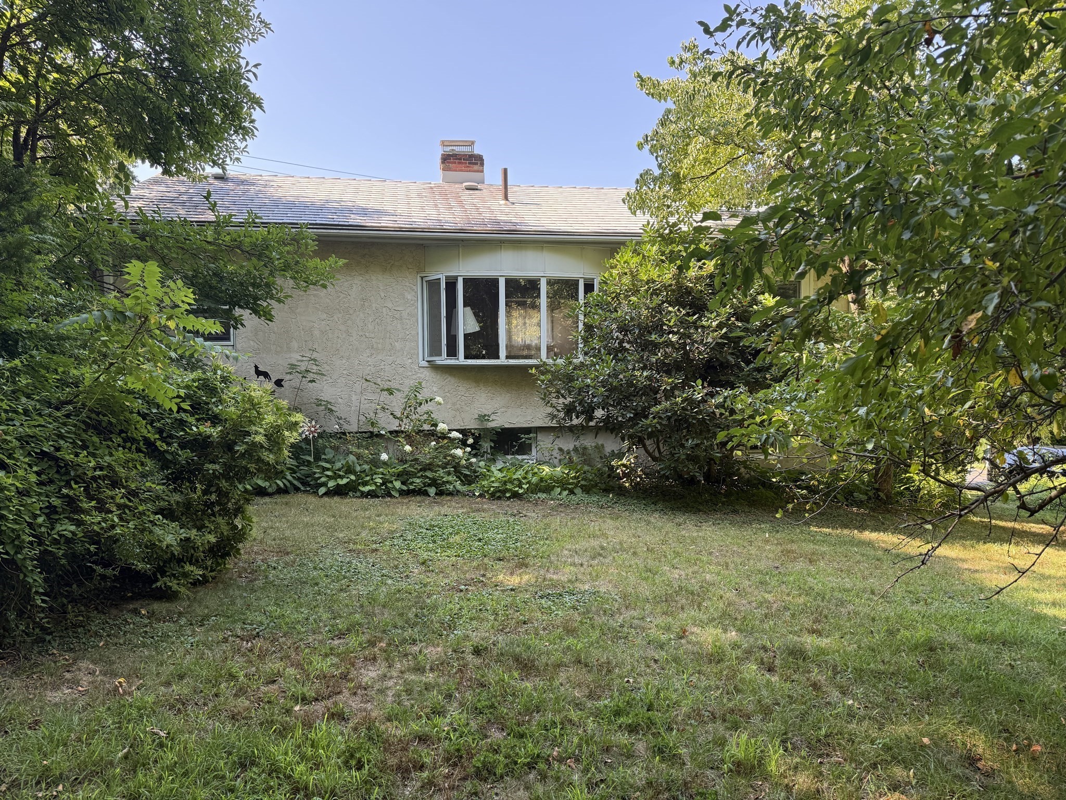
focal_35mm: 24
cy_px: 400
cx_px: 533
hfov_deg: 71.6
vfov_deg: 56.8
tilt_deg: -2.0
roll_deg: +0.3
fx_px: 739
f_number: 1.78
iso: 100
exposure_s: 1/360
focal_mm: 6.76
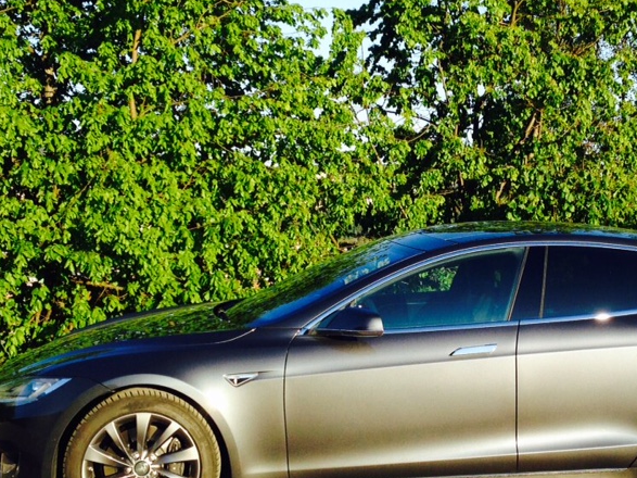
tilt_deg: -1.3
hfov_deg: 26.8
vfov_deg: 20.4
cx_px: 436
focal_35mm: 72
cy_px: 231
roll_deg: -1.2
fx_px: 1325
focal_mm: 4.12
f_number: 2.4
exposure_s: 1/602
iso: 50
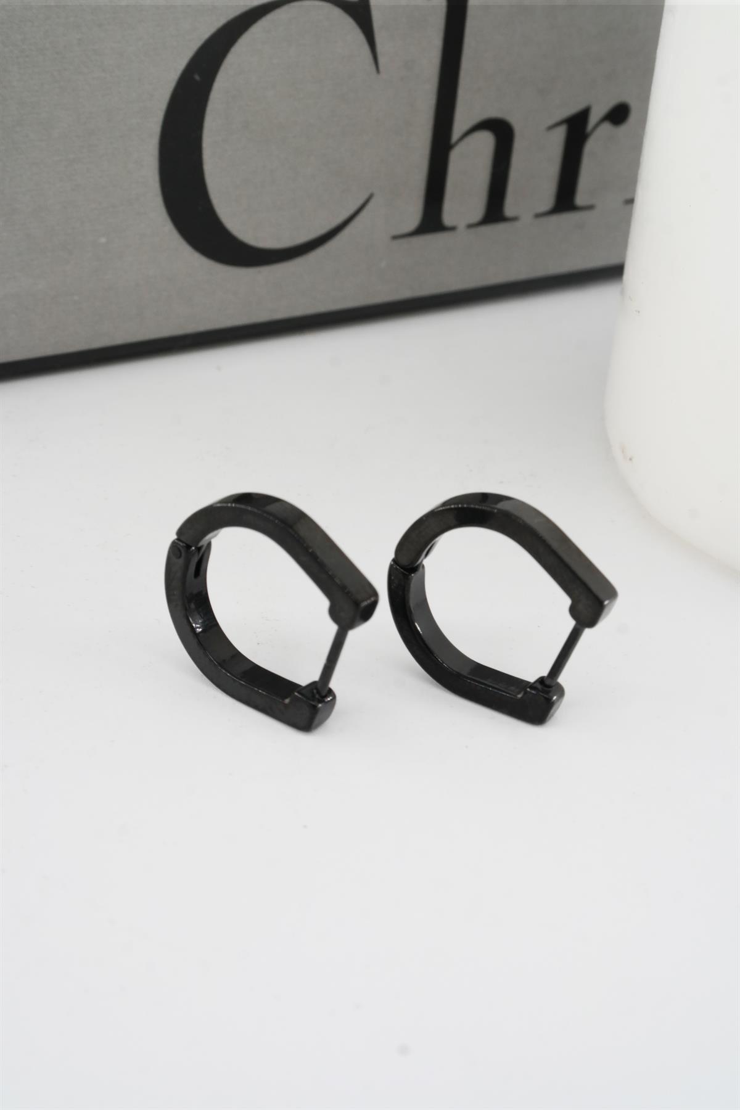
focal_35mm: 84
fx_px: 2590
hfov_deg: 16.3
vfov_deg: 24.2
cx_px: 370
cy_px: 555
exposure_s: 1/60
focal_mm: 55
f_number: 20
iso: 400
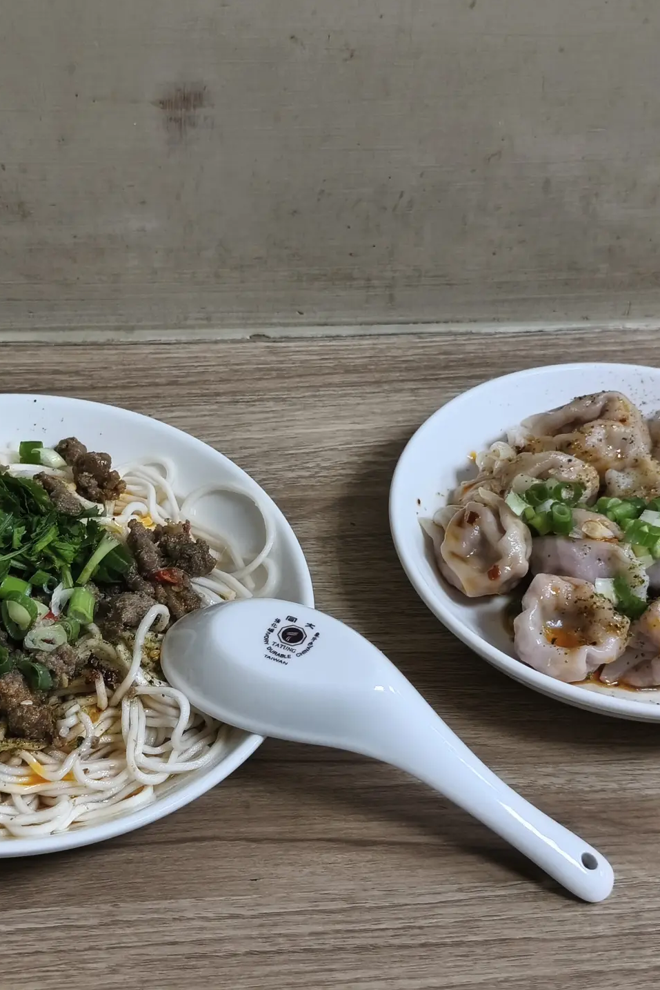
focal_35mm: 64
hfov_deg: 21.2
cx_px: 282
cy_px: 495
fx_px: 1759
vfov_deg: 31.4
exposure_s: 1/120
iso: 400
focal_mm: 6.18
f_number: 1.65
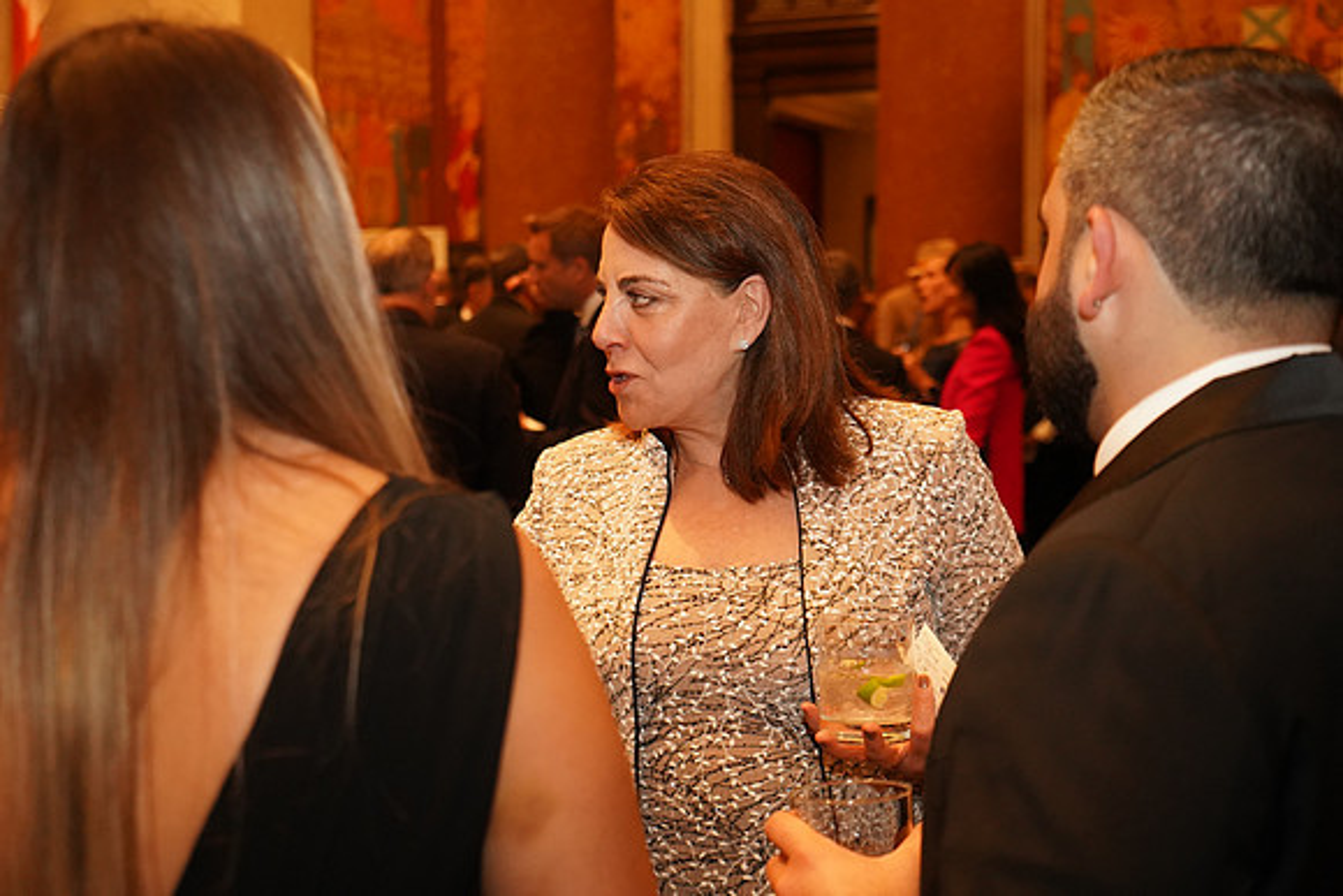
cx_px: 672
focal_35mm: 45
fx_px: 1679
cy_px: 448
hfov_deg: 43.6
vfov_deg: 29.9
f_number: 4
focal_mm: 45
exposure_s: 1/125
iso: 6400
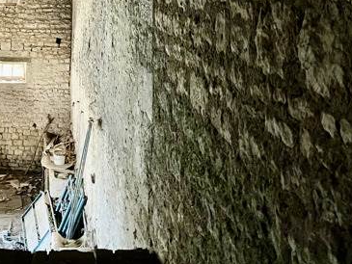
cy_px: 2
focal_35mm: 57
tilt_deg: -2.3
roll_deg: -0.1
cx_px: 10
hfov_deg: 31.5
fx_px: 580
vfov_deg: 24.5
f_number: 1.6
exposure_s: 1/30
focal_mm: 5.1
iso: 1000
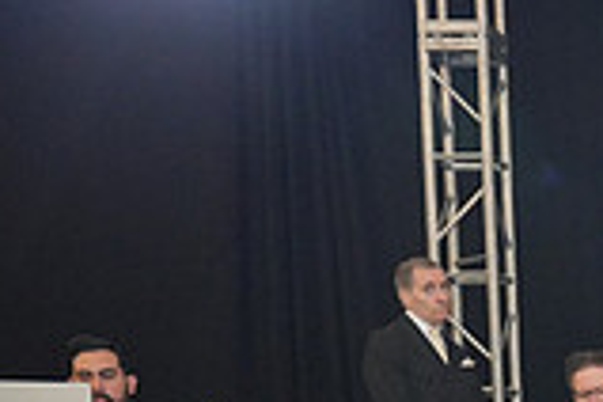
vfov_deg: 13.4
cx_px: 1058
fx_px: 1591
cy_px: 639
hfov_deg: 17.7
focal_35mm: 95
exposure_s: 1/200
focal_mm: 26
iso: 2000
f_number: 4
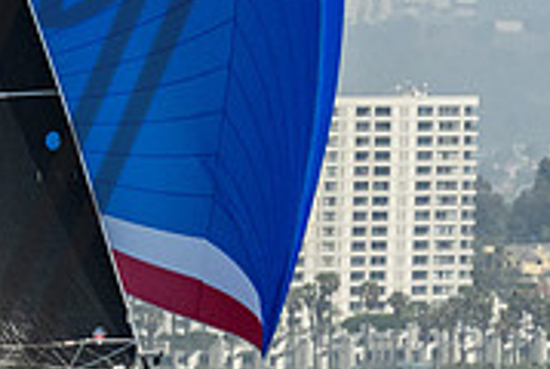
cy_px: -121
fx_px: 17568
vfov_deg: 1.2
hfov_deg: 1.8
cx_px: -144
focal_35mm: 1148
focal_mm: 200
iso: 320
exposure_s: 1/2500
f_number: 6.3
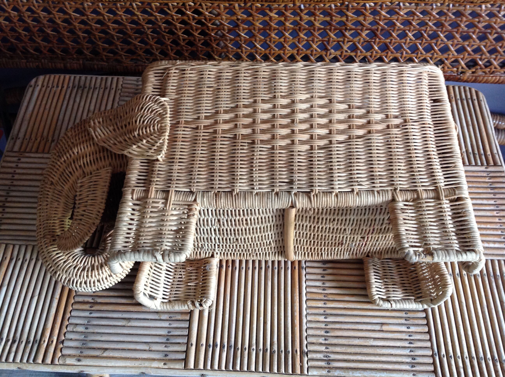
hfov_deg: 52.7
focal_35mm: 35
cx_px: 252
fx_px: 510
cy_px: 188
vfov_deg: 40.6
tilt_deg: -58.7
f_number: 2.4
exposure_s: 1/15
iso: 125
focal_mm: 4.28
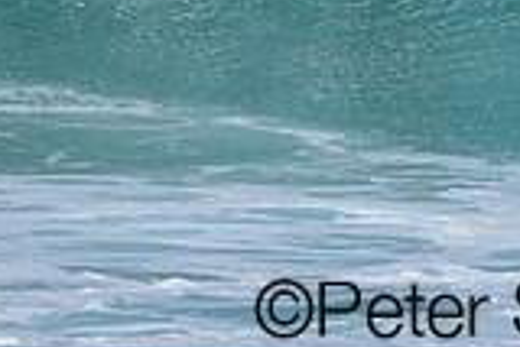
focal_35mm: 2031
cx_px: 507
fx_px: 29363
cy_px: -229
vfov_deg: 0.7
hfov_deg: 1.0
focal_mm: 560
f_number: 8
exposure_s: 1/2000
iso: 360
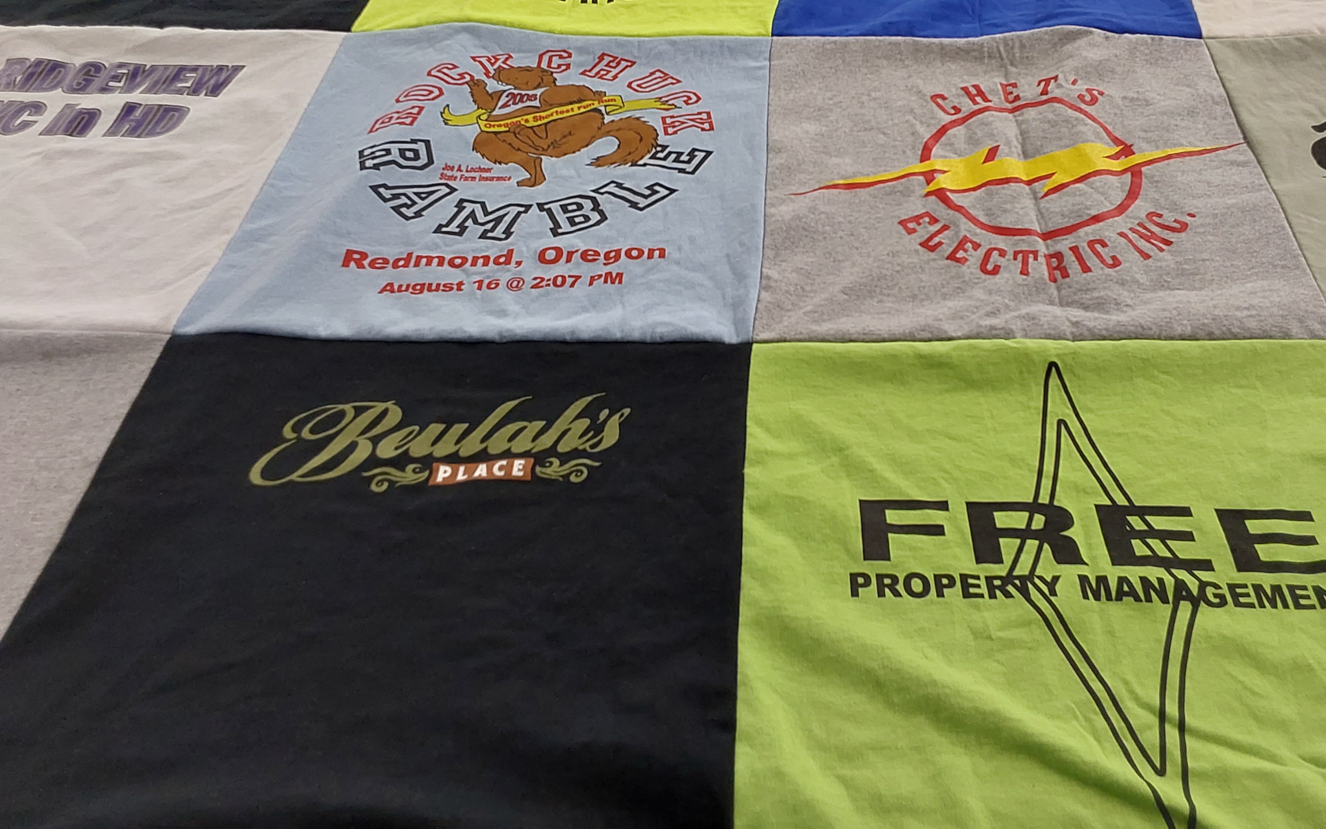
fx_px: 1301
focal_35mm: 36
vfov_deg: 34.8
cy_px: 246
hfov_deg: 53.7
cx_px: 790
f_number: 1.9
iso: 80
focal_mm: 2.91
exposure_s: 1/50
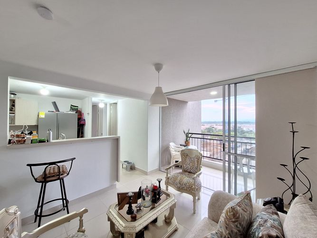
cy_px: 119
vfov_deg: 89.9
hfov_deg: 106.2
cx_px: 158
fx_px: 119
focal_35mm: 13
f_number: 2.2
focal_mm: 1.74
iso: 160
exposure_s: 1/24
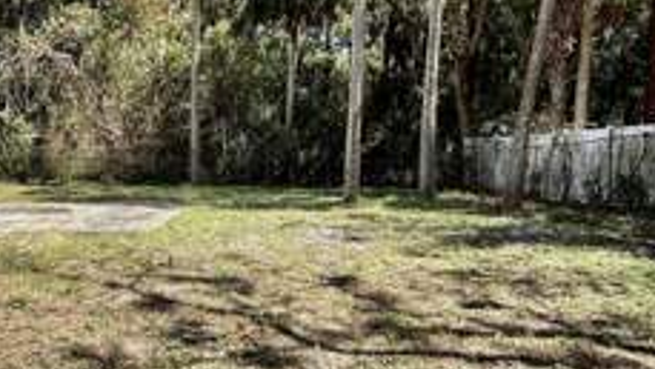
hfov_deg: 59.5
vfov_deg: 36.7
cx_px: 215
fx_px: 556
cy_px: 184
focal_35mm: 32
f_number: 2.2
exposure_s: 1/709
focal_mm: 2.22
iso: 50
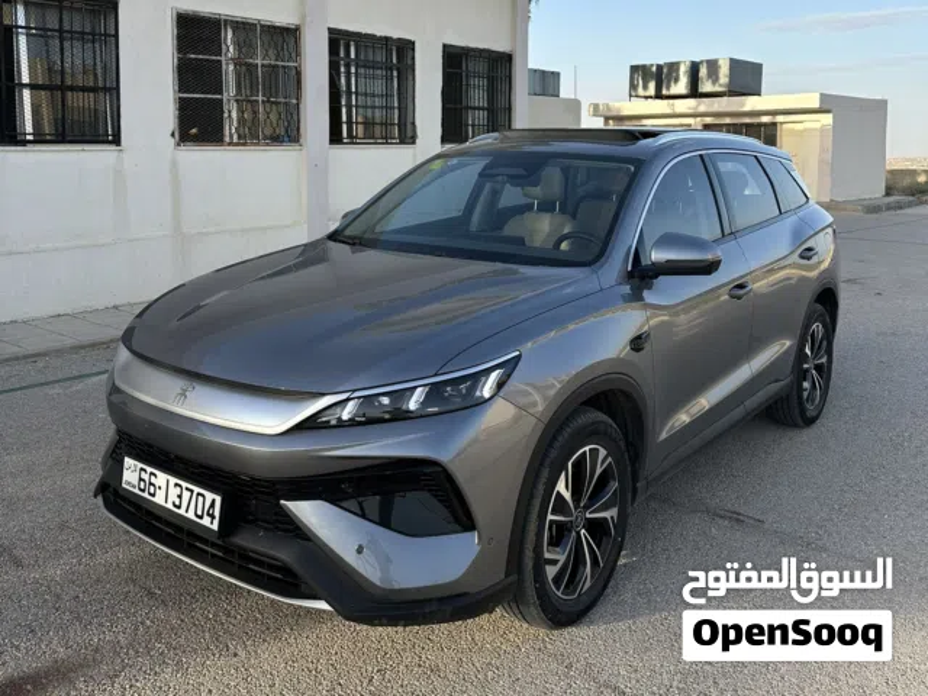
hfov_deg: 71.6
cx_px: 464
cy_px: 348
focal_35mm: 24
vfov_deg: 56.8
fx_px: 643
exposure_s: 1/1393
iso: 80
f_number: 1.78
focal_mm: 6.86
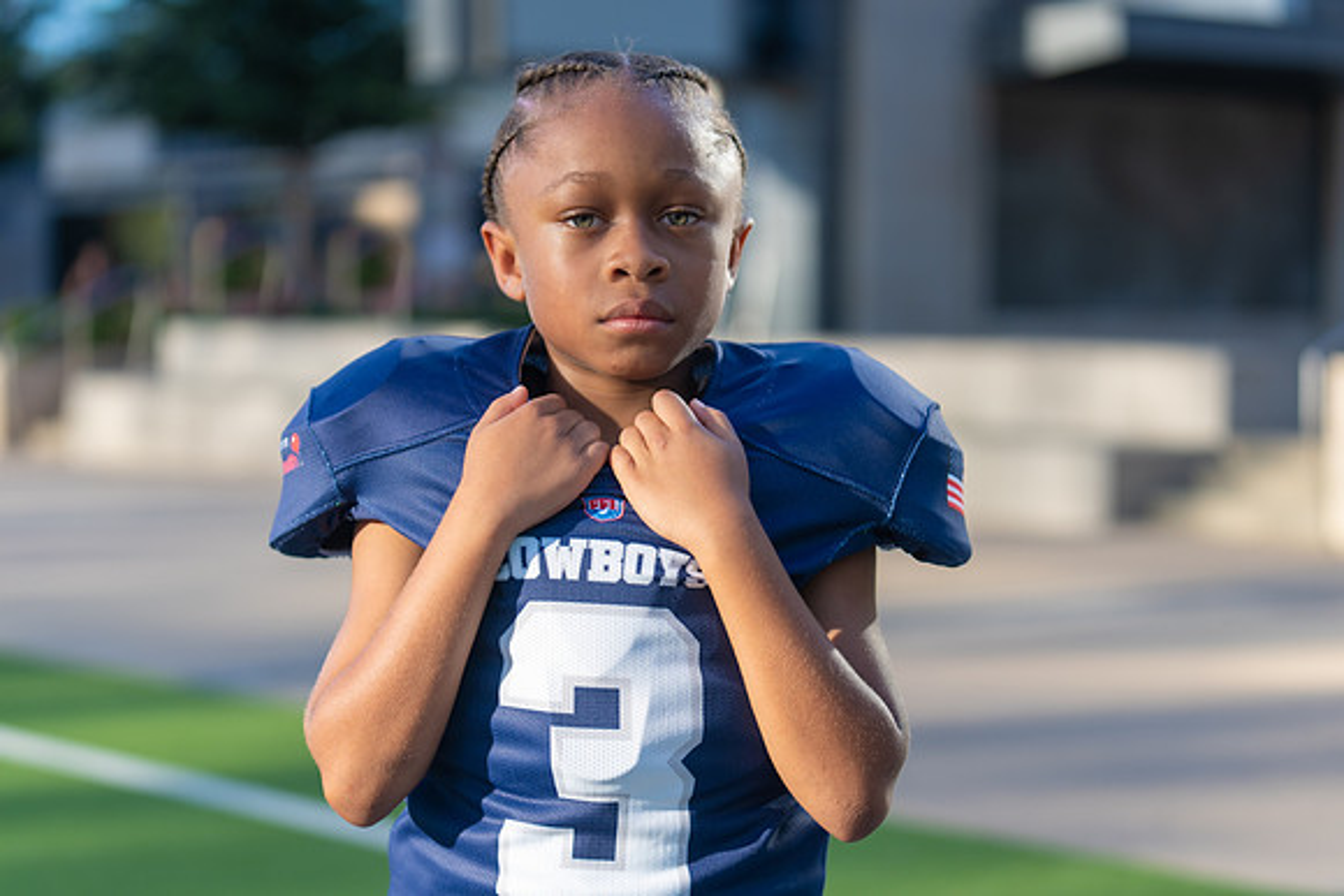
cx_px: 672
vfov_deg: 18.7
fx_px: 2716
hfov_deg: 27.8
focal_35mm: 73
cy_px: 448
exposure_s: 1/500
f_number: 2.8
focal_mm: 70
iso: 100
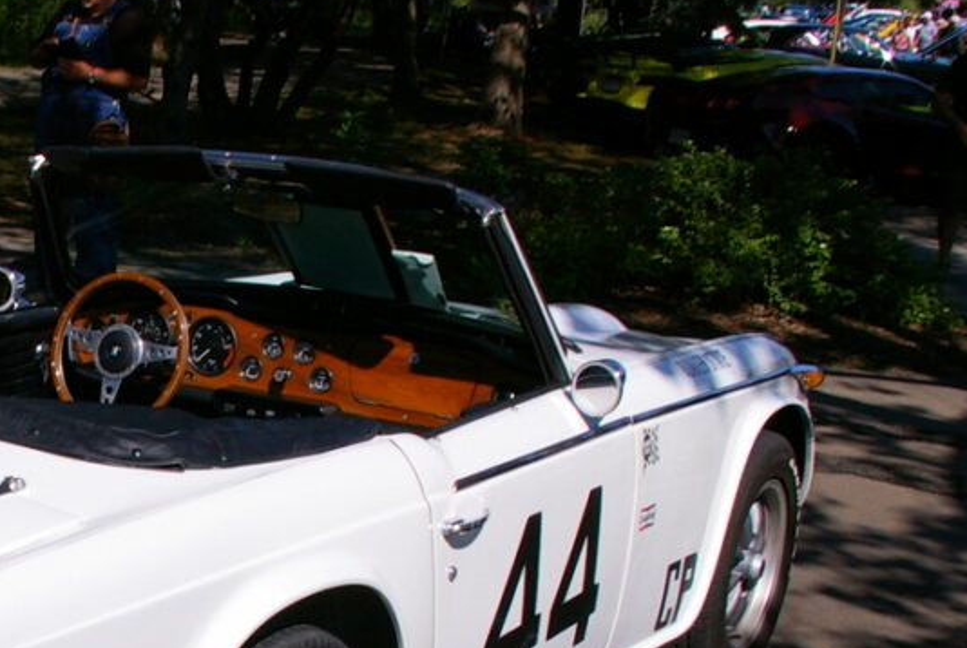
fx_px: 1453
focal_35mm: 54
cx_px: 65
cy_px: 508
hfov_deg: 34.4
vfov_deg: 24.8
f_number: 11
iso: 200
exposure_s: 1/500
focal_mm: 18
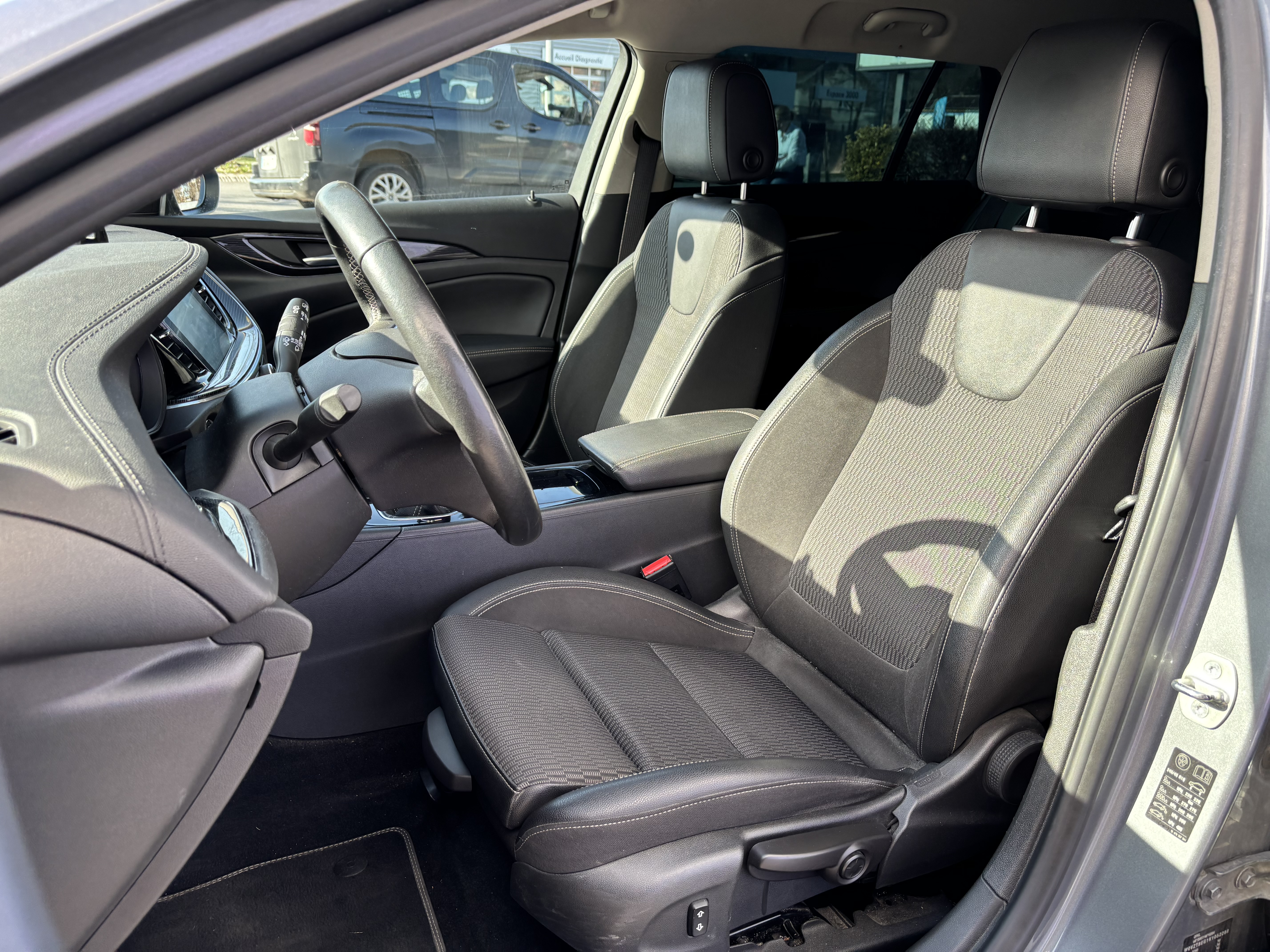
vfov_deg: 53.1
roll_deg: -2.8
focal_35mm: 26
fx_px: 954
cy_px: 476
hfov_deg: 67.3
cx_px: 635
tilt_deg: -19.5
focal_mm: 5.96
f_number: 1.6
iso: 40
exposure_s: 1/160
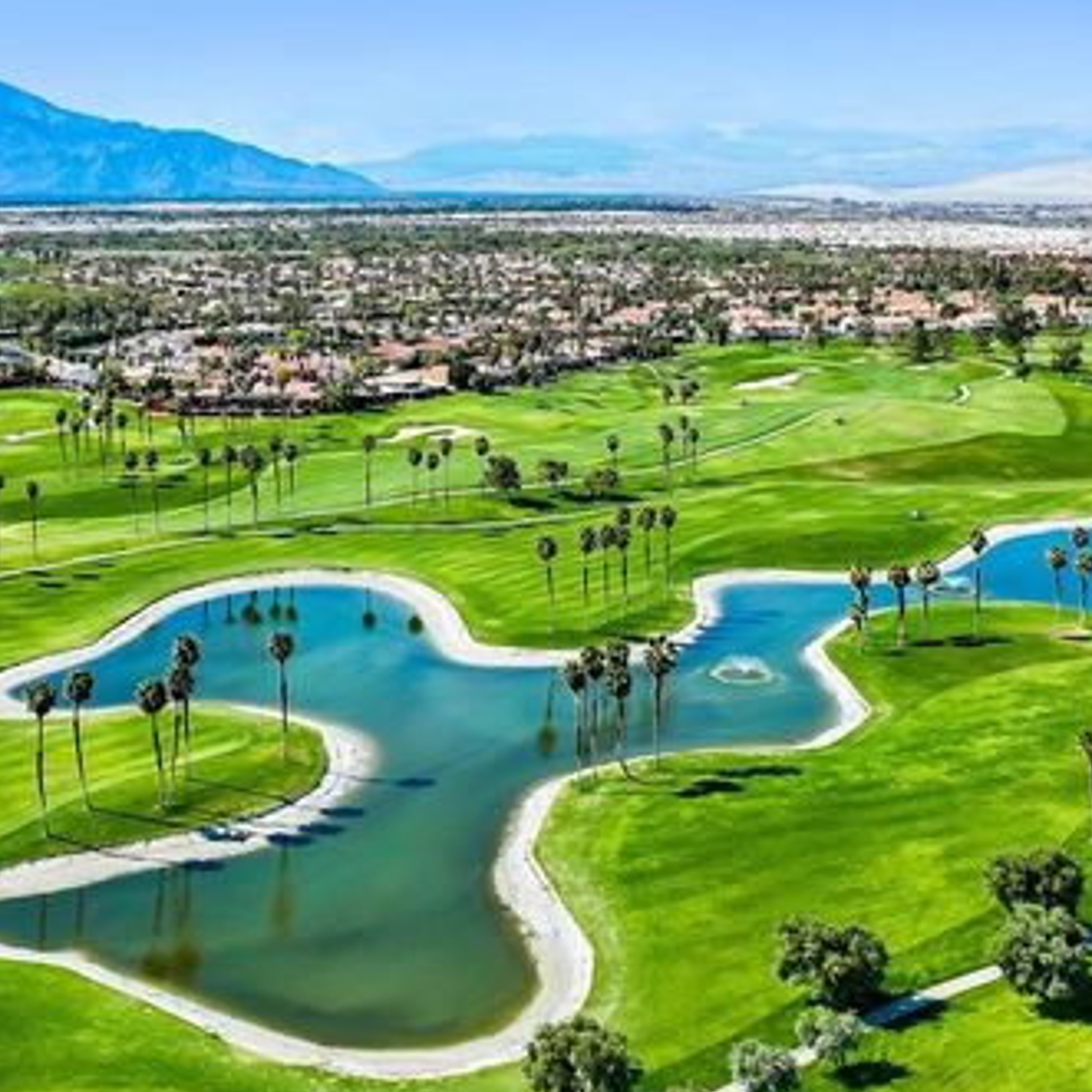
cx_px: 521
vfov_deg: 40.9
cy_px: 487
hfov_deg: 40.9
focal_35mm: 41
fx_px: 1463
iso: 100
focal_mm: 12.29
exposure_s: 1/2000
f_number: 2.8
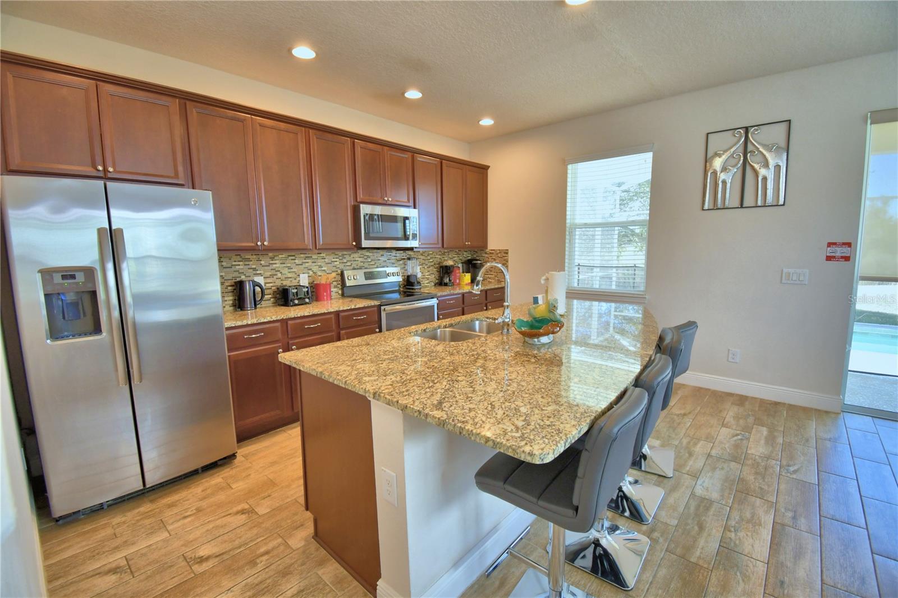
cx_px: 449
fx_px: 374
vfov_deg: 77.3
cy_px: 299
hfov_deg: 100.4
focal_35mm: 15
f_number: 4.5
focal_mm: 10
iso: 400
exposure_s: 1/40
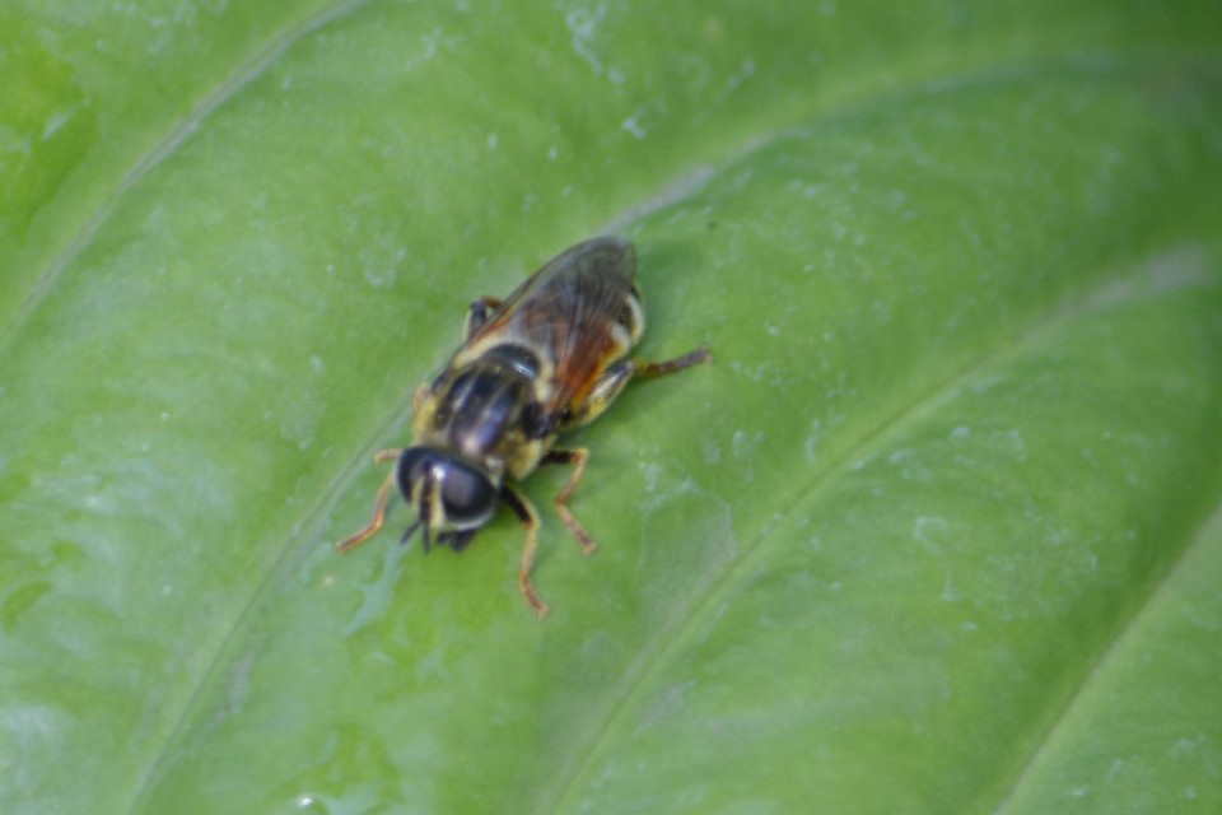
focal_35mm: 450
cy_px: 408
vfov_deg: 3.1
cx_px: 611
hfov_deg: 4.6
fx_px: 15274
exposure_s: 1/125
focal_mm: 300
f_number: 6.3
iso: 400
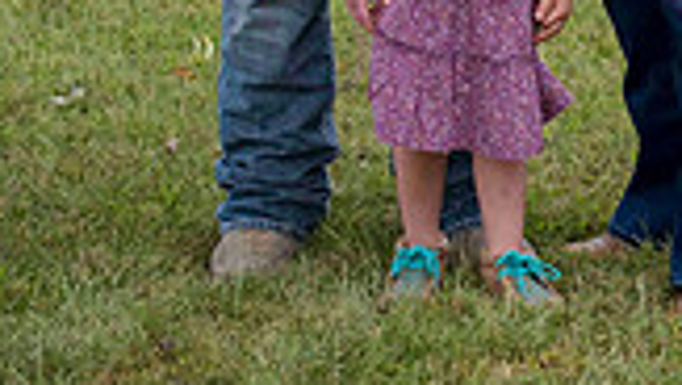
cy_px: -456
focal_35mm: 231
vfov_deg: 5.1
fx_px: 4181
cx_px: 540
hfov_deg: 9.3
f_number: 5.6
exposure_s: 1/400
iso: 400
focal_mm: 80
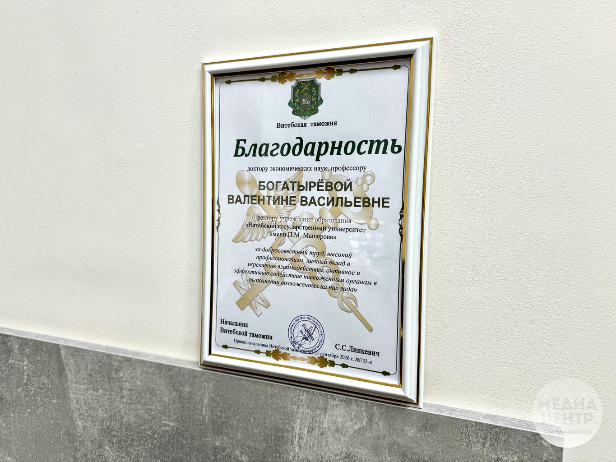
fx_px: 427
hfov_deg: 71.6
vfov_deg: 56.8
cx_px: 308
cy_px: 231
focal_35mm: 24
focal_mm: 6.76
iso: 125
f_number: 1.78
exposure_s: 1/50
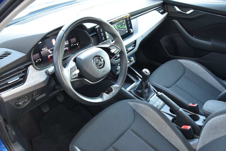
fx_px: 188
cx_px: 113
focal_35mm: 30
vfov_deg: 43.6
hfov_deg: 61.9
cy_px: 76
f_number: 3.5
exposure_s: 1/60
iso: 1800
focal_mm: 20
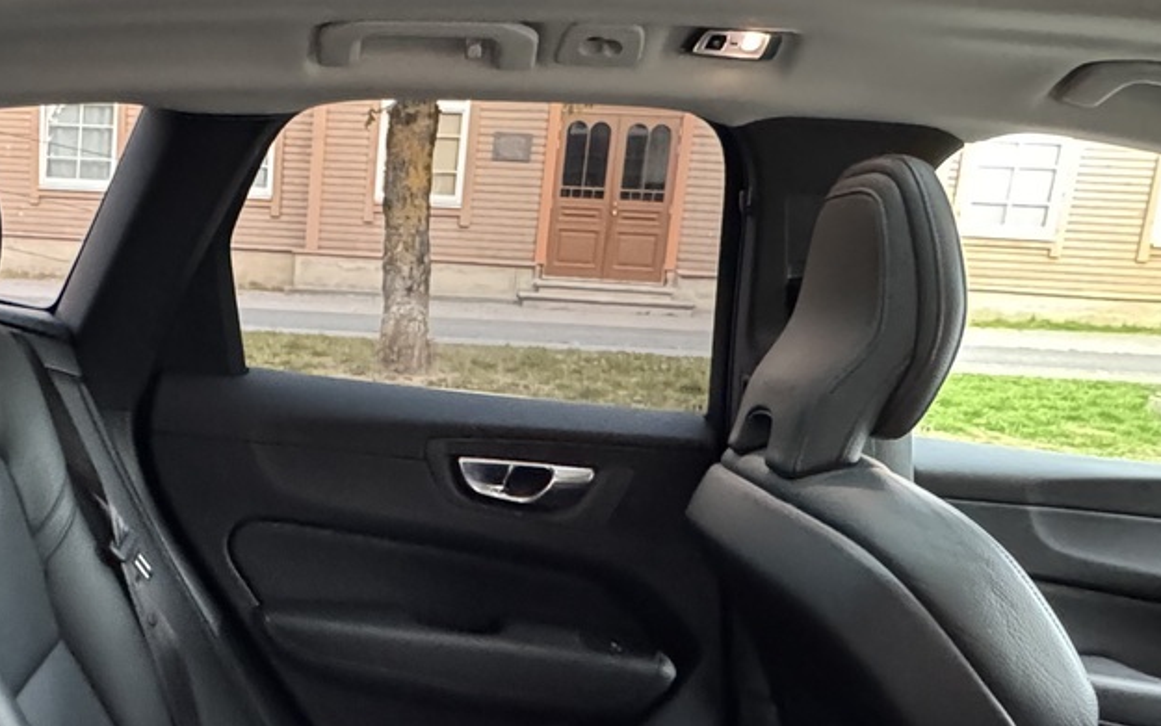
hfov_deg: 48.4
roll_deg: -3.4
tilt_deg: -12.0
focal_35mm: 38
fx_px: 1203
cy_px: 460
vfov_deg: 33.4
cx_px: 217
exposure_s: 1/51
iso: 1250
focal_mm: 2.22
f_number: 2.2
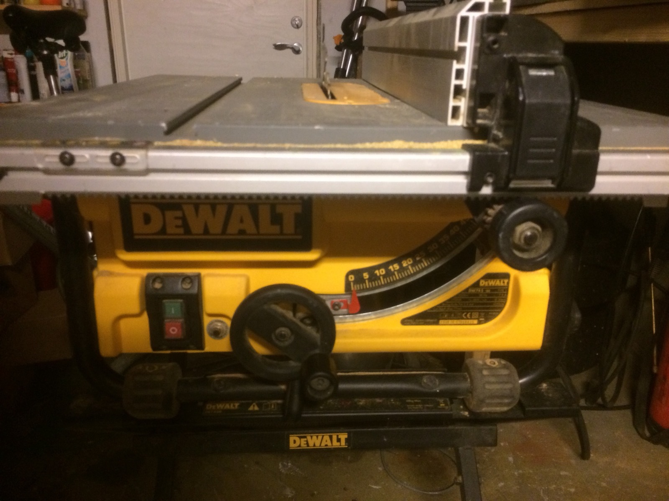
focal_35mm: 29
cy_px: 250
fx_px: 560
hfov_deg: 61.7
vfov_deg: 48.2
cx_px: 334
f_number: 2.2
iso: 320
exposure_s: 1/17
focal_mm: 4.15
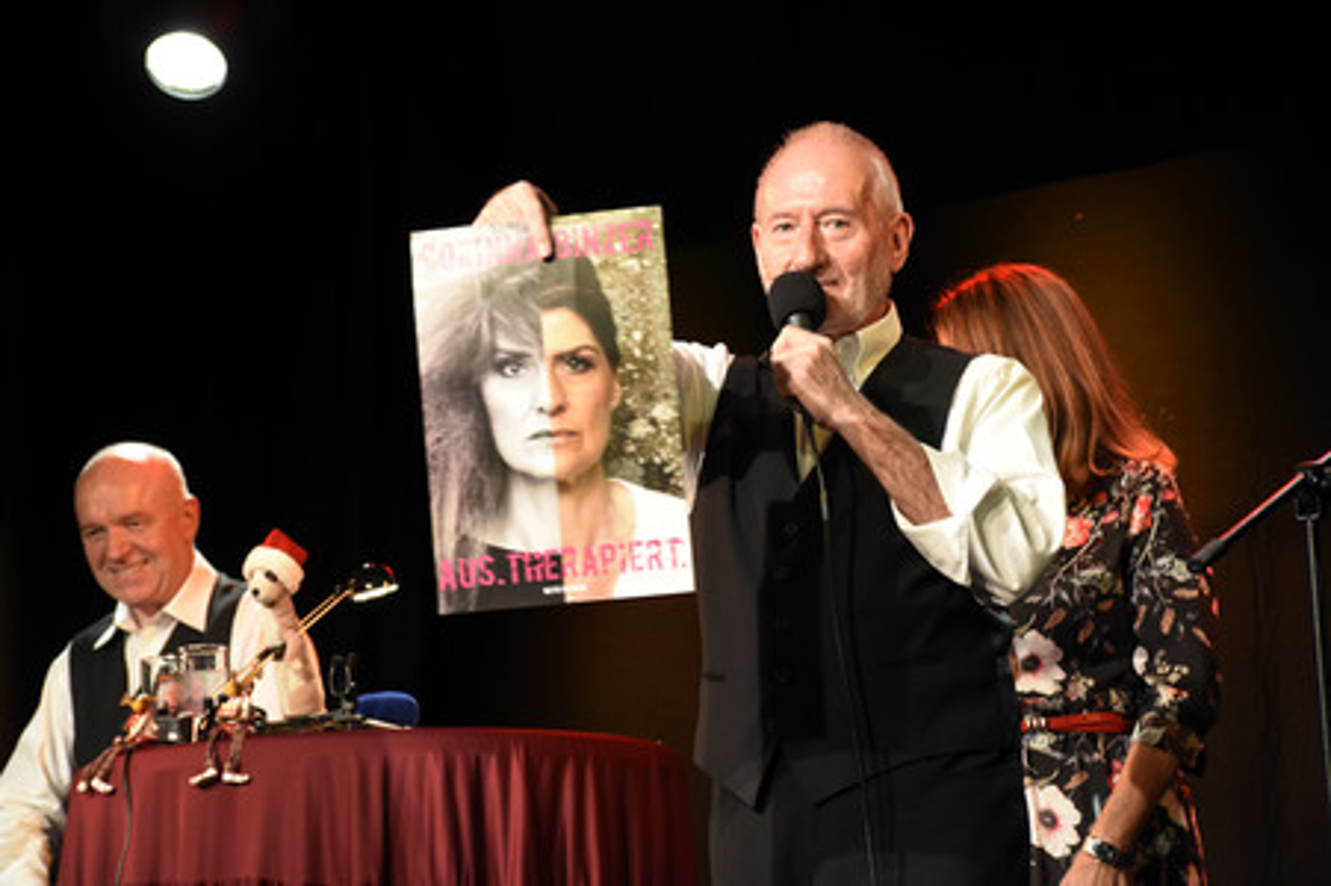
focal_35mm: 128
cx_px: 666
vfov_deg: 10.7
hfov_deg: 16.1
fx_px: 4710
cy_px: 443
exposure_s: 1/60
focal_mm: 85
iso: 1600
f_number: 6.3
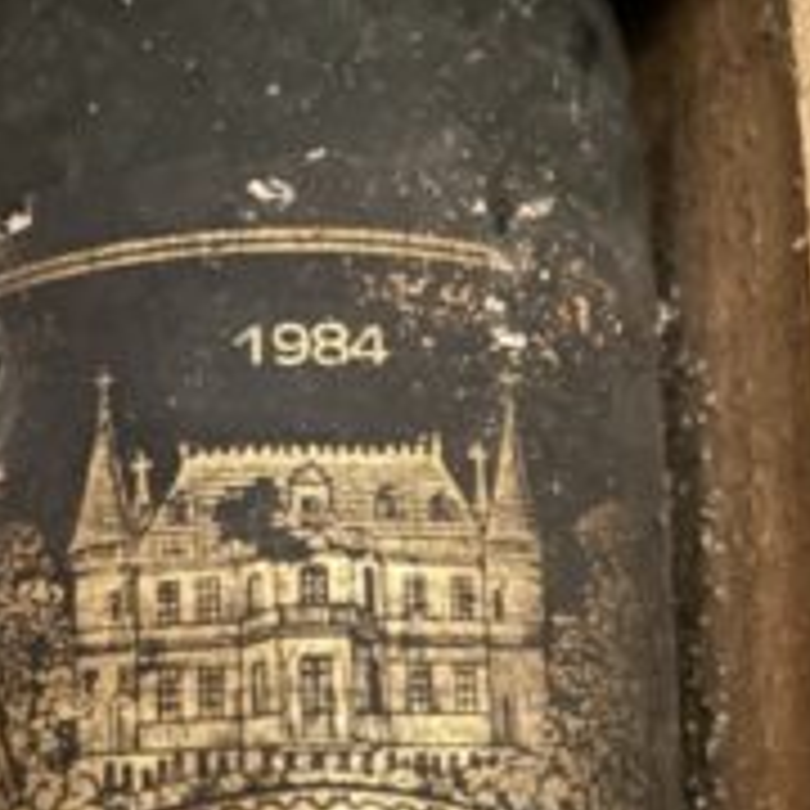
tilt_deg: -84.3
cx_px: 202
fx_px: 1350
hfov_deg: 32.8
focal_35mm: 51
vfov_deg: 32.3
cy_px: 675
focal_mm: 5.7
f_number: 1.5
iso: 1250
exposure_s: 1/9
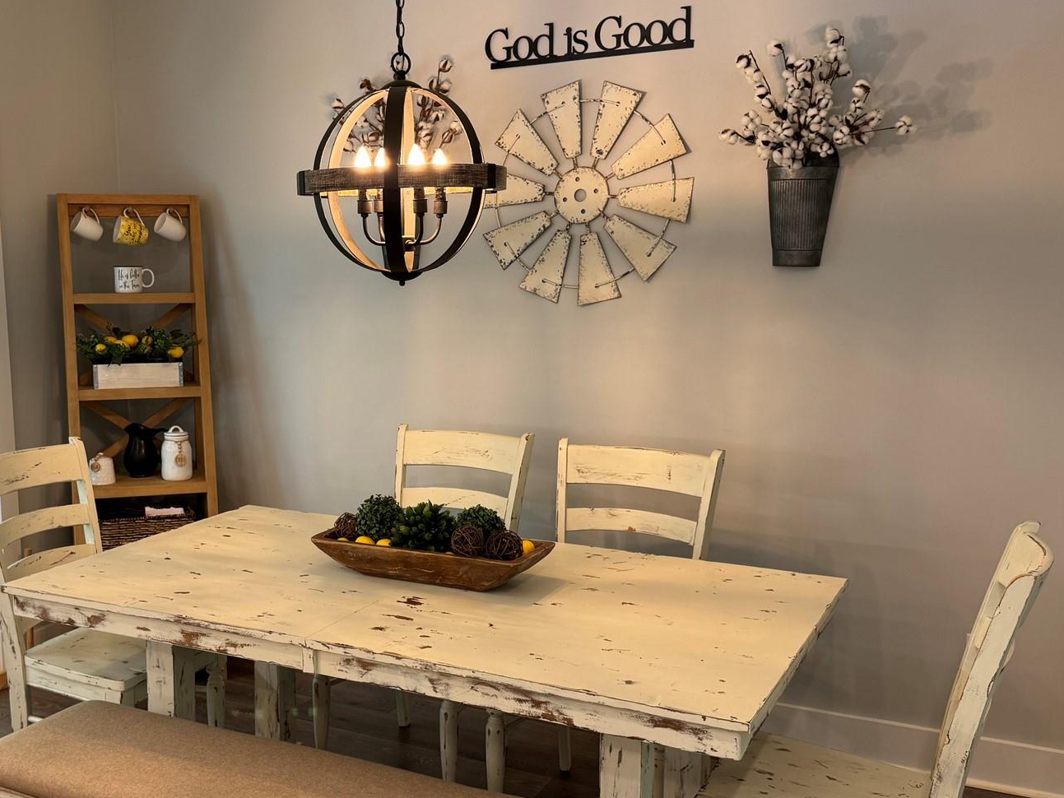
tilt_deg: -8.9
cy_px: 429
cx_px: 345
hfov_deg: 48.1
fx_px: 1168
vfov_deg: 37.7
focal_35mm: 38
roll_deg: +1.3
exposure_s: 1/60
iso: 100
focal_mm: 6.76
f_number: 1.78
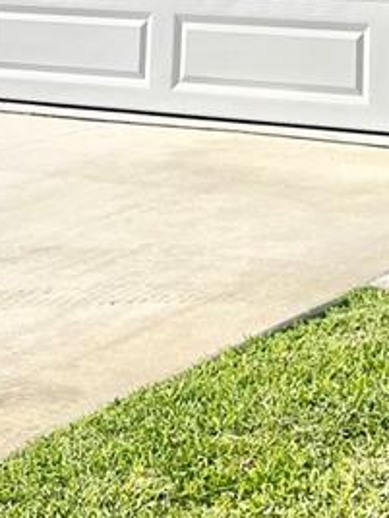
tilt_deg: +9.2
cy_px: -360
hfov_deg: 12.9
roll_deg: -3.0
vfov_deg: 15.5
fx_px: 1678
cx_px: 459
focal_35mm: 112
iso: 32
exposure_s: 1/5618
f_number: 1.6
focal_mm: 5.1
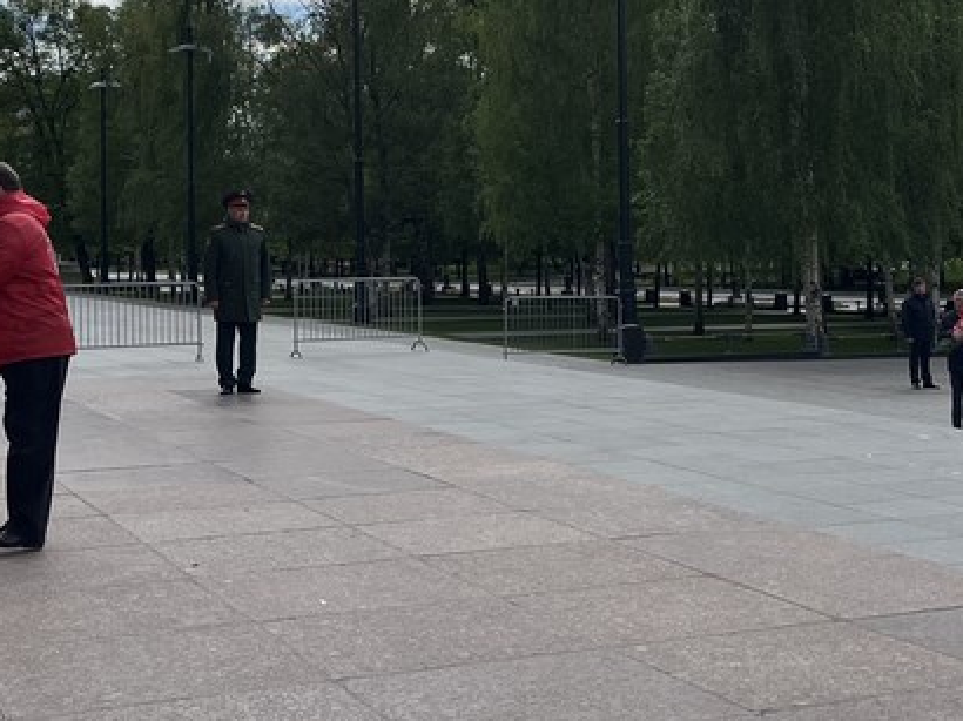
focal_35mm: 65
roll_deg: +1.8
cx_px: 590
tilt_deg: +0.4
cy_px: 183
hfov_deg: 29.7
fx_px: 1807
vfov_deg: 22.4
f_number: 1.6
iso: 50
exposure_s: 1/7353
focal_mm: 5.1
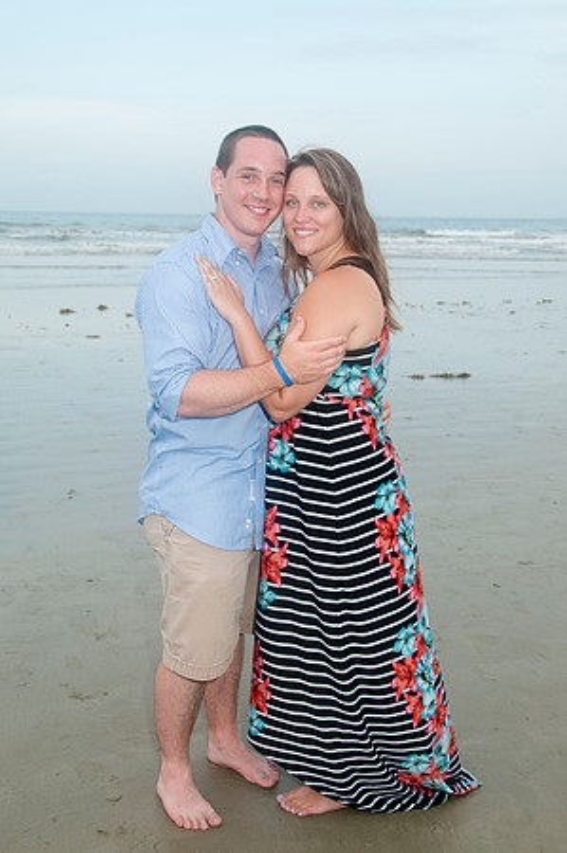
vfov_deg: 46.4
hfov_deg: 31.8
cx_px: 284
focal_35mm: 42
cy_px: 426
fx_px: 994
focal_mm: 28
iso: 200
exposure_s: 1/250
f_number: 6.3
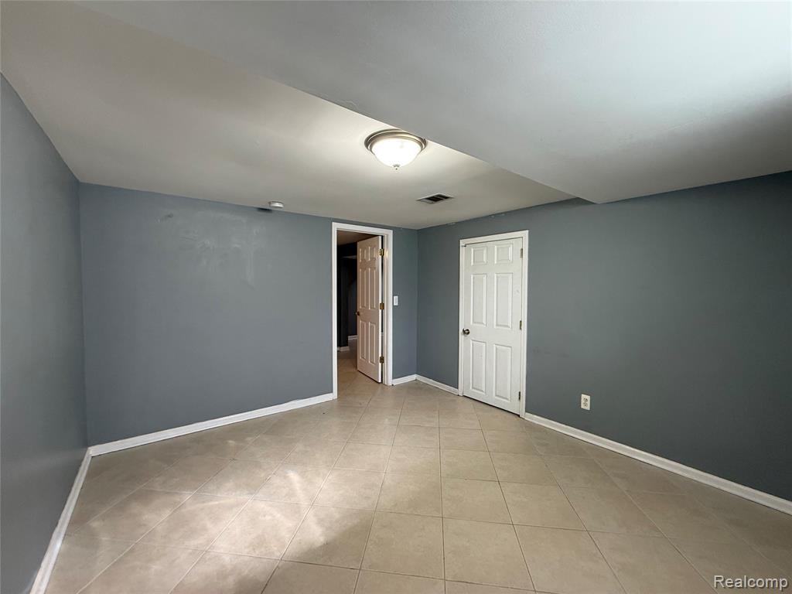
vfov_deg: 85.7
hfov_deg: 102.1
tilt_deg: -2.2
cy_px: 297
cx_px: 396
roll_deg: -0.3
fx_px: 320
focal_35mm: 14
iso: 250
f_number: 2.2
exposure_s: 1/60
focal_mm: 2.22
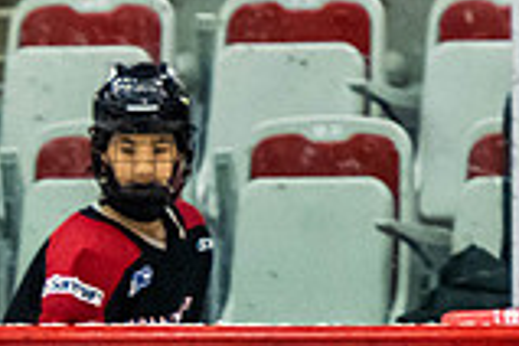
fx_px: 16131
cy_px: 682
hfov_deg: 1.8
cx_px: -158
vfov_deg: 1.2
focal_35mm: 1119
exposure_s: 1/640
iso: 3200
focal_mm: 160
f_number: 2.8
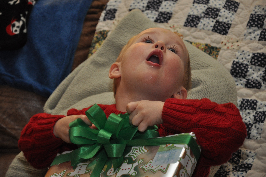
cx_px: 133
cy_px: 88
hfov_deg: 13.1
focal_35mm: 158
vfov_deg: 8.7
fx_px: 1162
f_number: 5.6
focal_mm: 105
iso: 800
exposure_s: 1/60
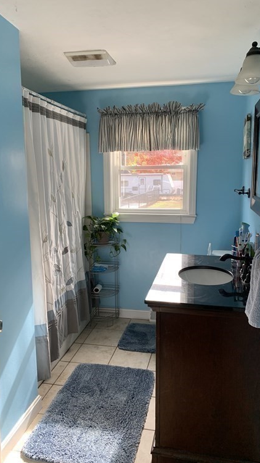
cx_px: 131
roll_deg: -0.1
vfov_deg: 66.1
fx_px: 355
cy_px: 231
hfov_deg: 40.2
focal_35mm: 29
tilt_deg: -9.7
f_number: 1.8
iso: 80
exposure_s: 1/121
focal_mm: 4.25
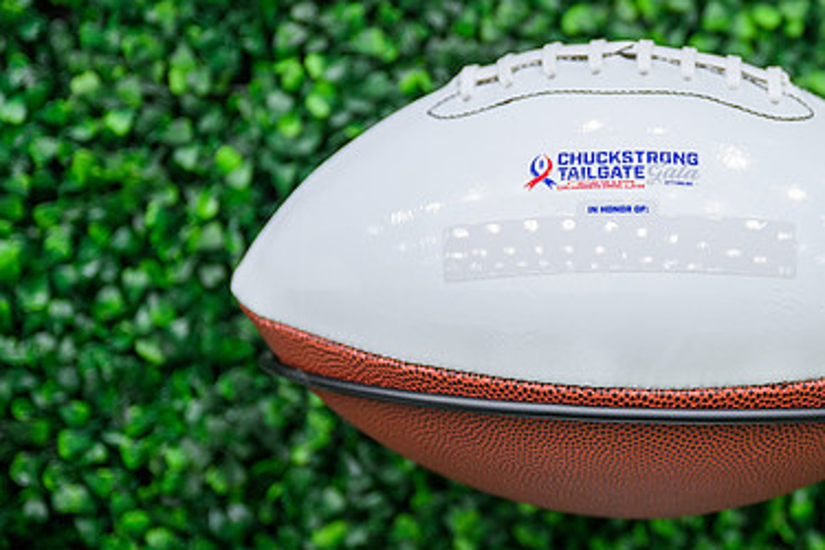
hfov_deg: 25.9
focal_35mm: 77
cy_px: 234
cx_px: 635
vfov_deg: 17.7
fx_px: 1764
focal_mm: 48
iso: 1000
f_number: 2.8
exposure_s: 1/200
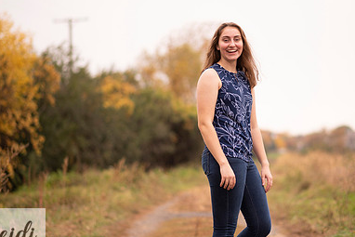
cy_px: 108
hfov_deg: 15.9
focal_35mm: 129
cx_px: 234
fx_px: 1272
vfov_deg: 10.6
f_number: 1.8
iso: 160
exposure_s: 1/250
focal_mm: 85
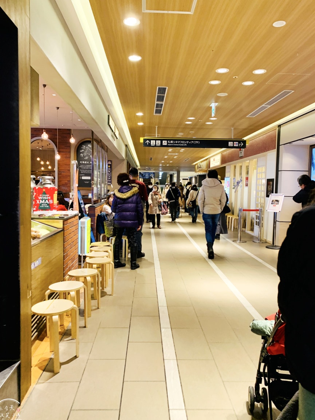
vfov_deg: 65.3
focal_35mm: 27
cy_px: 212
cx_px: 158
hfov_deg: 51.4
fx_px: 328
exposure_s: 1/50
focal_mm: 4.25
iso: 100
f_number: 1.8
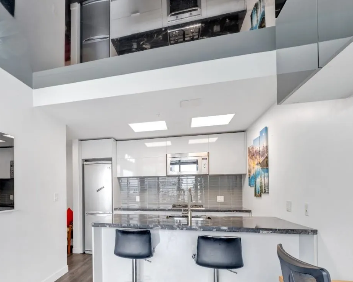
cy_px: 186
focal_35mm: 23
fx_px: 240
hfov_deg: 69.5
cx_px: 105
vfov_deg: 59.6
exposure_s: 1/10
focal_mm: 14
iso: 400
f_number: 8
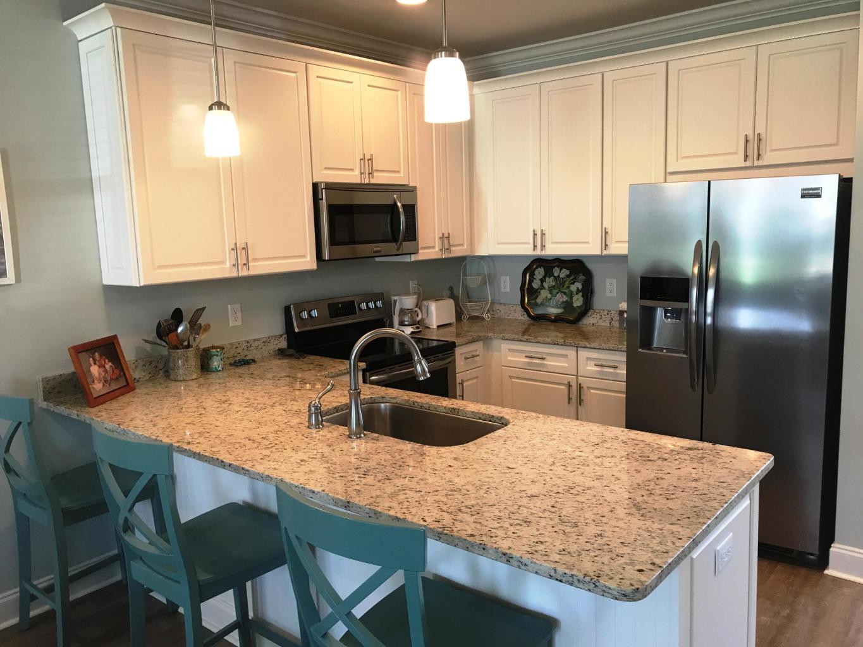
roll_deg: +0.5
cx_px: 432
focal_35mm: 28
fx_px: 698
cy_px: 324
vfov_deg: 49.8
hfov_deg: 63.4
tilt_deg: -8.0
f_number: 1.8
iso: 32
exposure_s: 1/30
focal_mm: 3.99
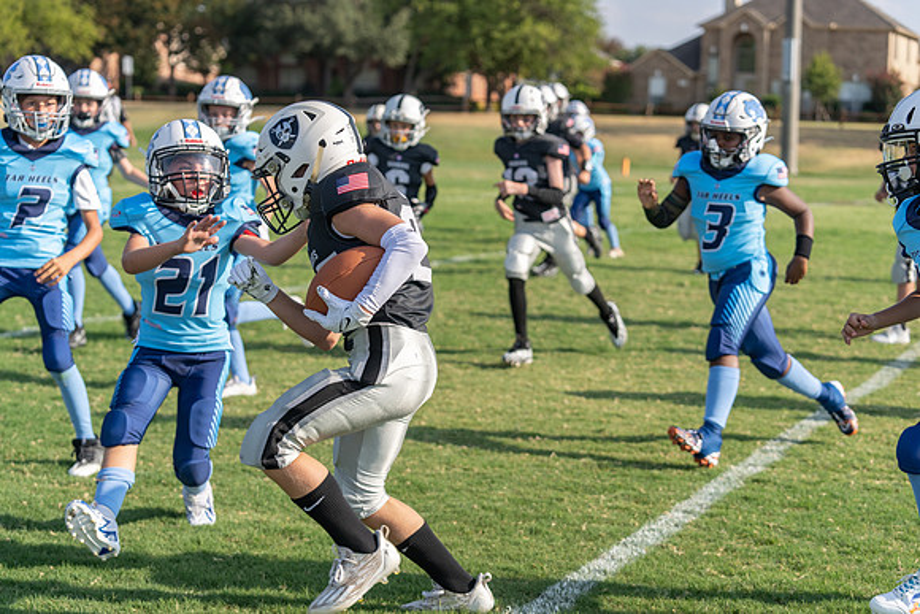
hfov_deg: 28.8
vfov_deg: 19.5
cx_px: 460
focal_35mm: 70
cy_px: 307
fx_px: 1789
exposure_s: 1/1600
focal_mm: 70
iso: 100
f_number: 3.5
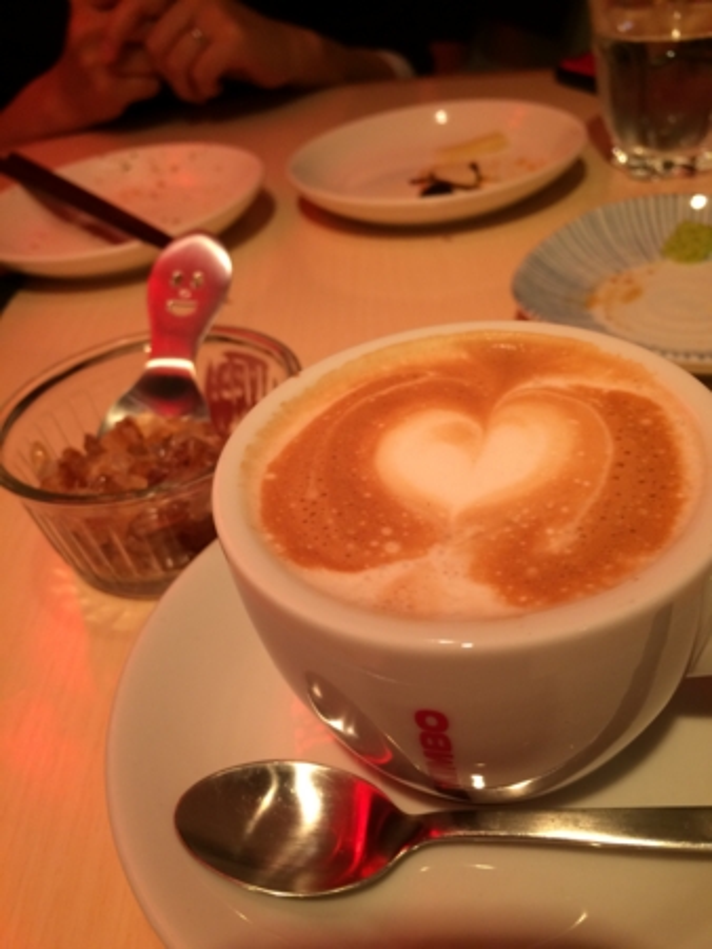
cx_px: 356
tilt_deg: -36.9
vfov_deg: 61.6
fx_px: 795
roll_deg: +11.2
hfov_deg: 48.3
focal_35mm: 29
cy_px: 474
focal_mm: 4.15
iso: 125
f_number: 2.2
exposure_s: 1/33
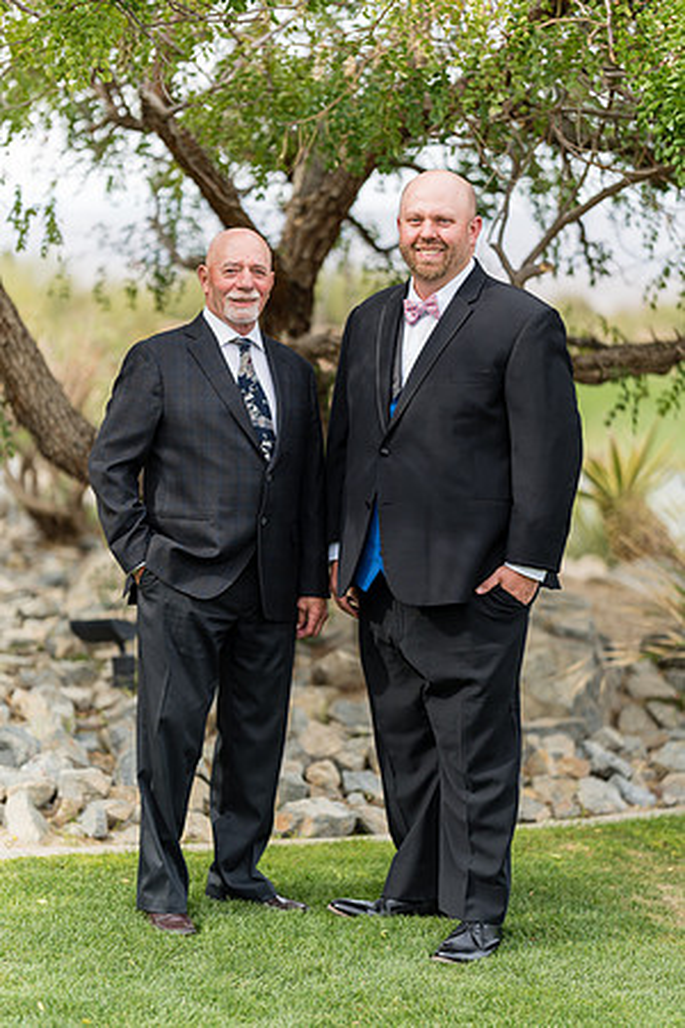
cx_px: 342
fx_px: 2426
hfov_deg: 16.1
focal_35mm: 85
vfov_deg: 23.9
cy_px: 514
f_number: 1.4
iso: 160
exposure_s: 1/3200
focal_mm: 85
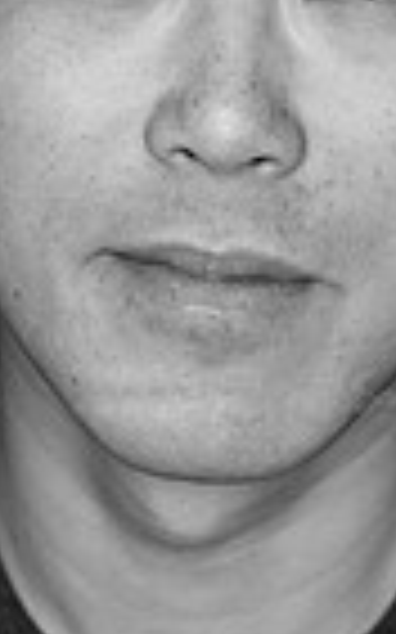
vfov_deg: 7.6
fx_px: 4788
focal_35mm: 277
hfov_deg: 4.7
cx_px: 180
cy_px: 324
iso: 2000
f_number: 3.5
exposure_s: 1/400
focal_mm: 85
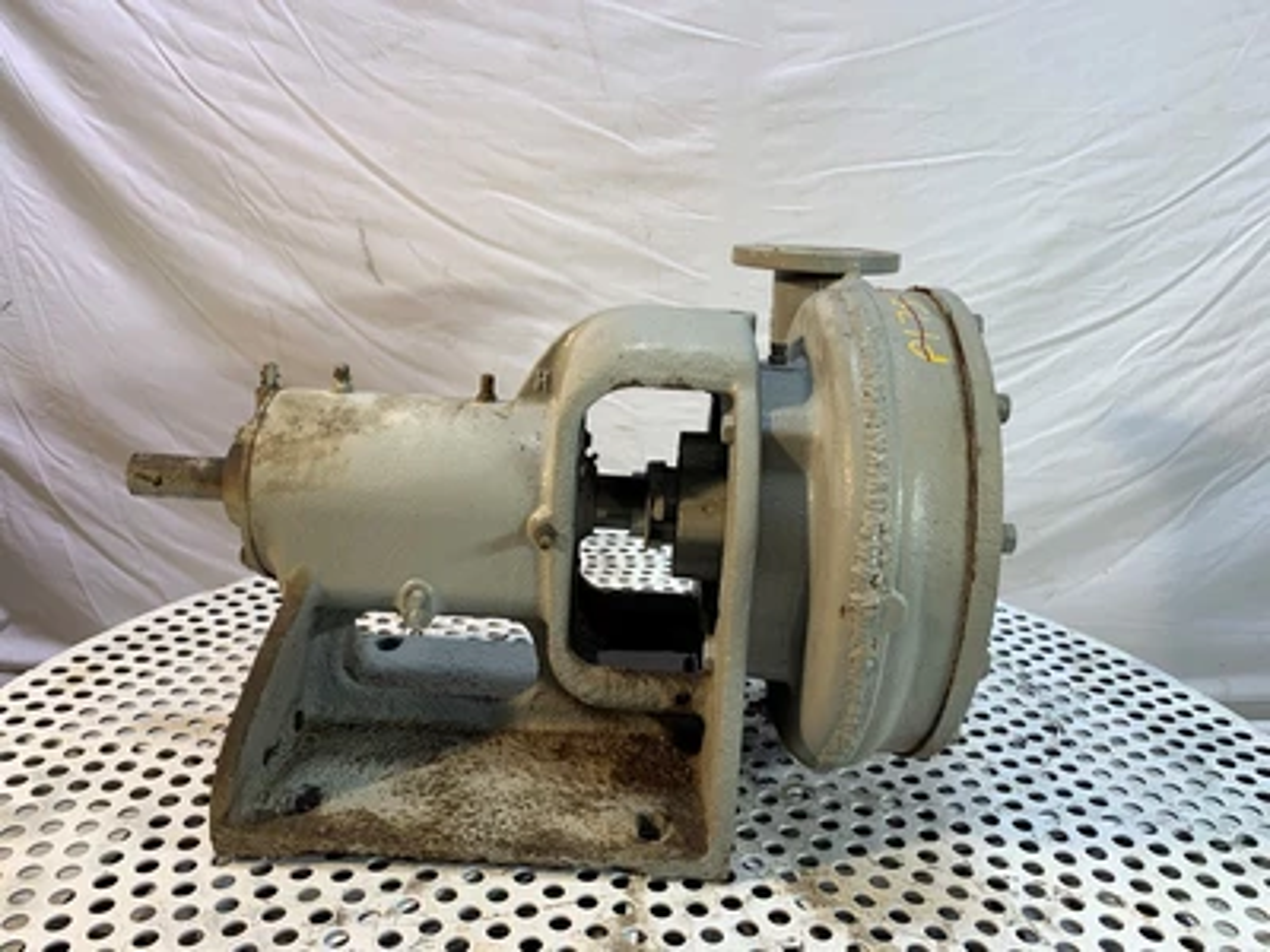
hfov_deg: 67.3
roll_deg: -2.7
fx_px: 954
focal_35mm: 26
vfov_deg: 53.1
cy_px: 476
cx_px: 635
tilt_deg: -18.2
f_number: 1.8
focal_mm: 4.25
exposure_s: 1/120
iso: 25
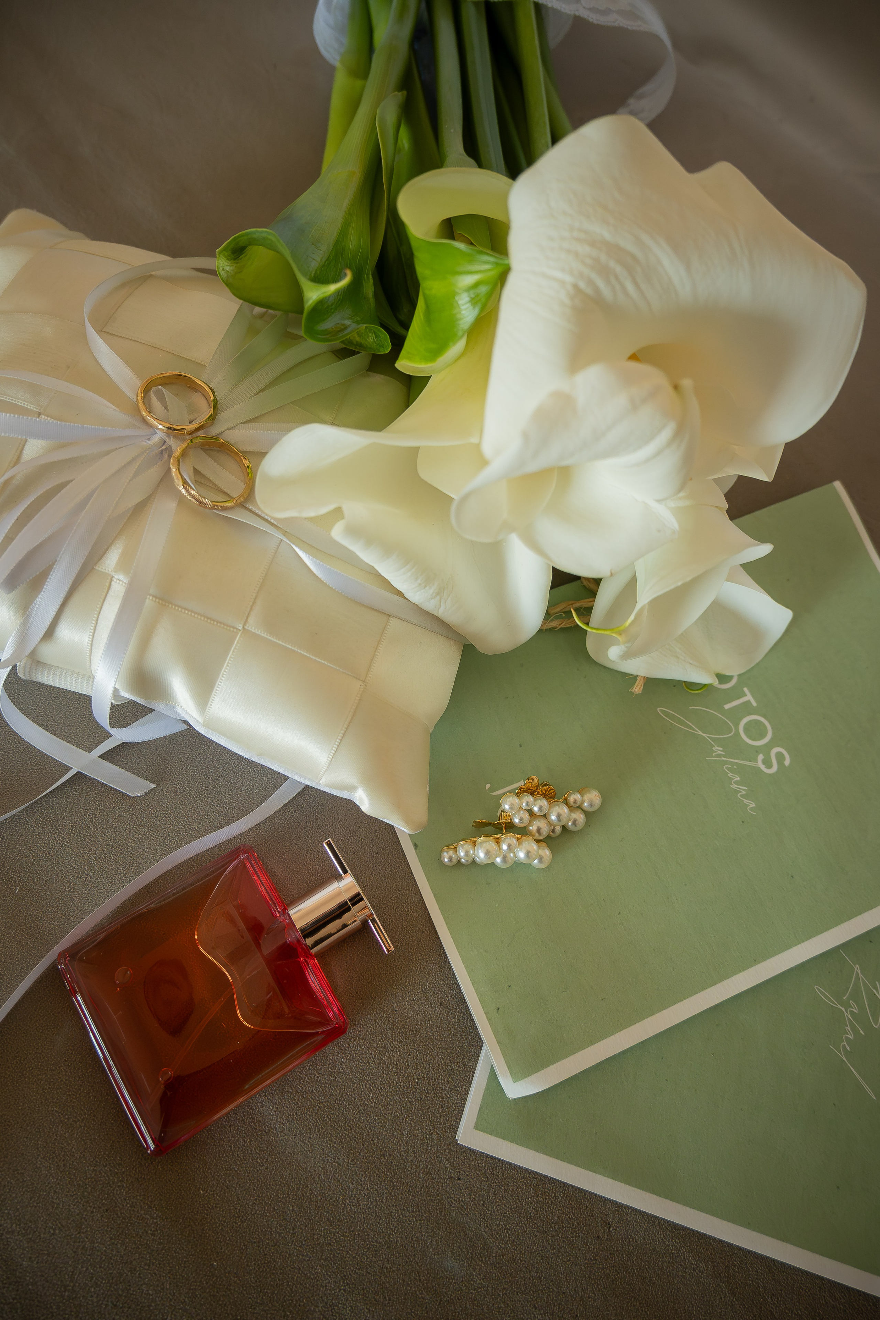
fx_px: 880
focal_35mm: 24
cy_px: 660
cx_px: 440
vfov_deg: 73.7
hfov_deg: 53.1
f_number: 3.5
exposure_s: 1/320
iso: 1600
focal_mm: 16
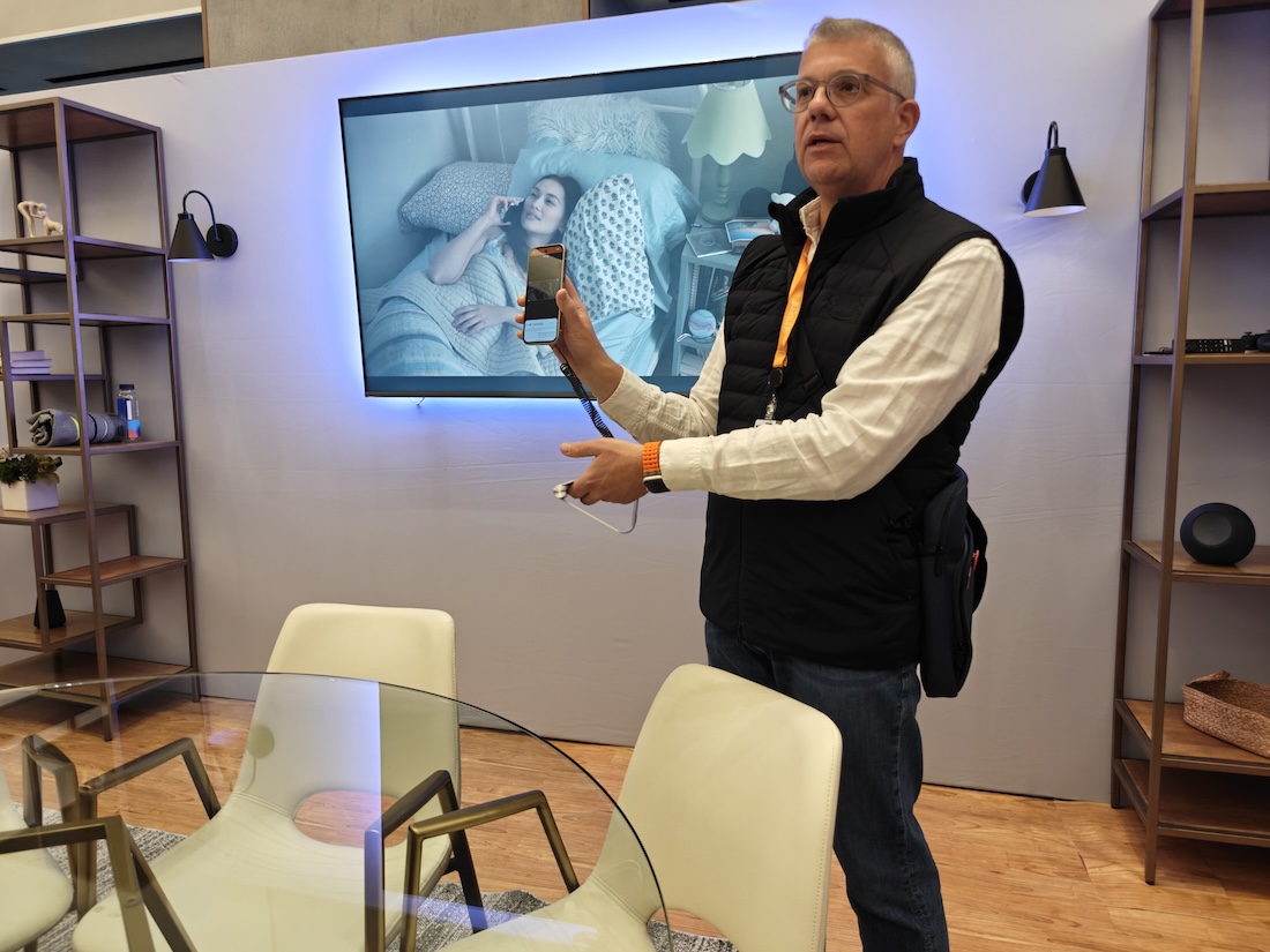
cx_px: 635
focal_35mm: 23
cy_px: 476
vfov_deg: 58.9
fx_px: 844
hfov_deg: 73.9
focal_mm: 6.06
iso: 320
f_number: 1.6
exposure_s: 1/120
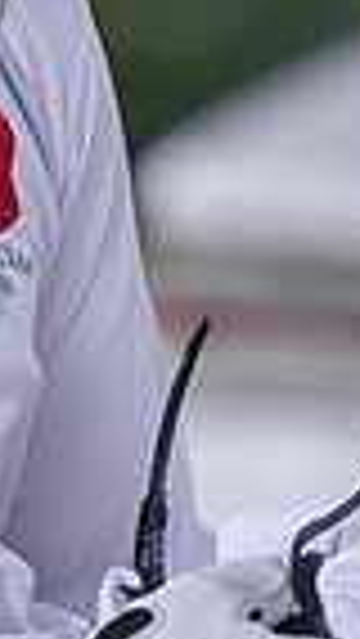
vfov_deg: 0.5
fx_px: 68750
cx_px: -143
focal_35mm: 4056
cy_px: 657
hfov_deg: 0.3
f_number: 3.5
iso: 400
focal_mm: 400
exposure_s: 1/1250
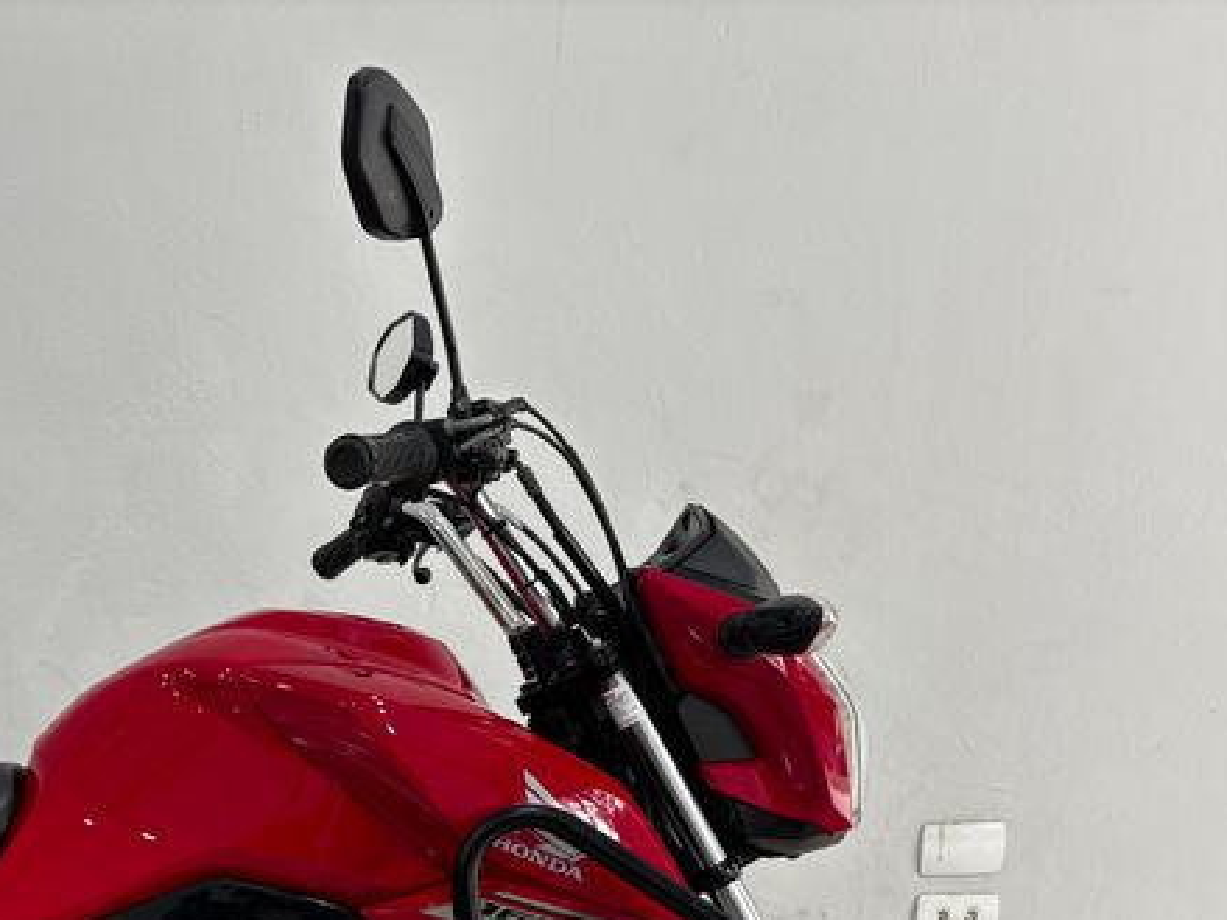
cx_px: 187
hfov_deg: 37.7
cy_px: 847
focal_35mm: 48
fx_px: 1701
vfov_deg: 28.9
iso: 80
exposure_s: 1/60
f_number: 1.6
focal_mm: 5.96
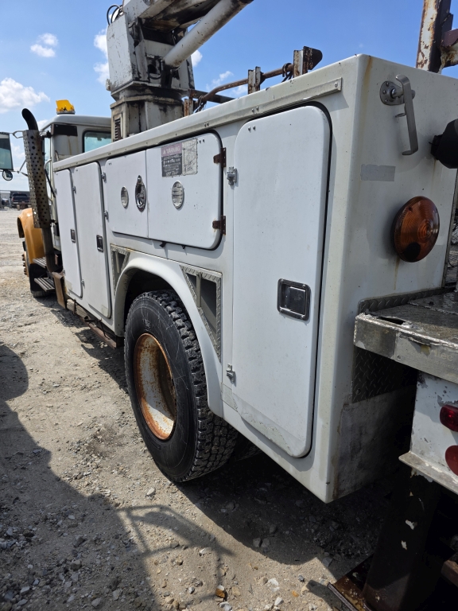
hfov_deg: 58.9
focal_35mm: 23
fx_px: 406
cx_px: 229
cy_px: 306
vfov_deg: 73.9
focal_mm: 6.3
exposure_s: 1/5958
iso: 80
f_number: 1.7
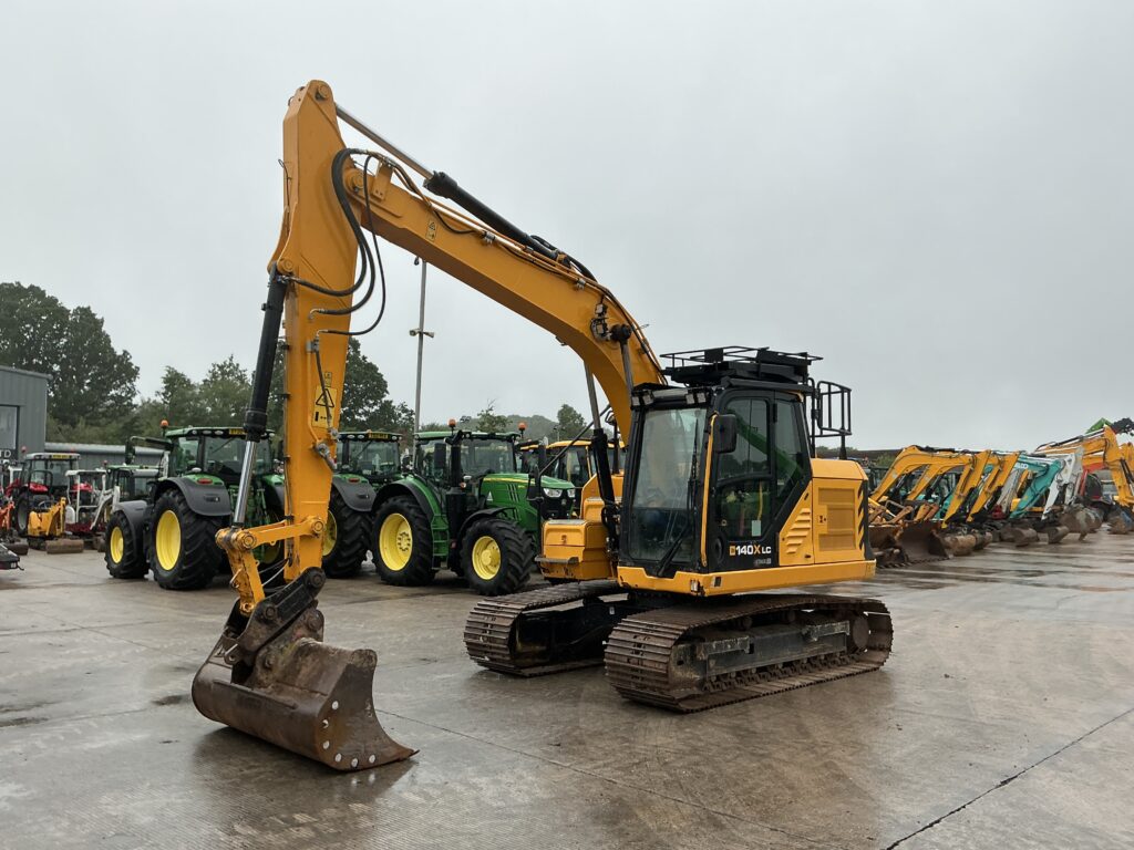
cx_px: 567
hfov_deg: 63.4
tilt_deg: +7.1
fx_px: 917
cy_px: 425
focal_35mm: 28
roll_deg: -1.8
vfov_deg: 49.7
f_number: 1.8
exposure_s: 1/1490
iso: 25
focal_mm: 3
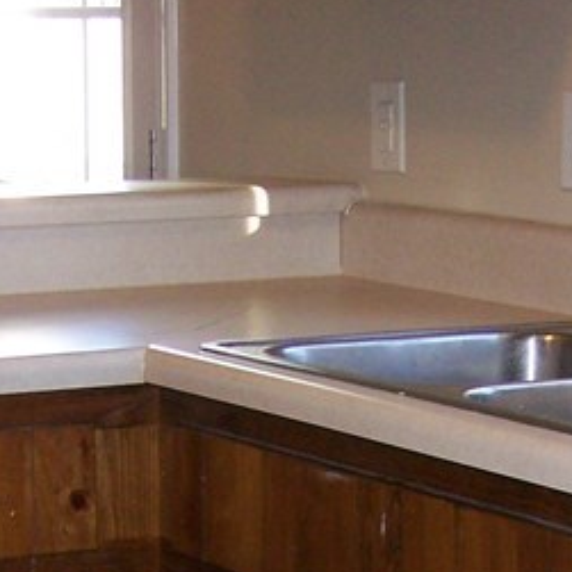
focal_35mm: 137
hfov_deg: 12.7
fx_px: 2561
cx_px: 398
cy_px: 786
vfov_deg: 12.3
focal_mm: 6.3
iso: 160
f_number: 2.8
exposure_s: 1/60
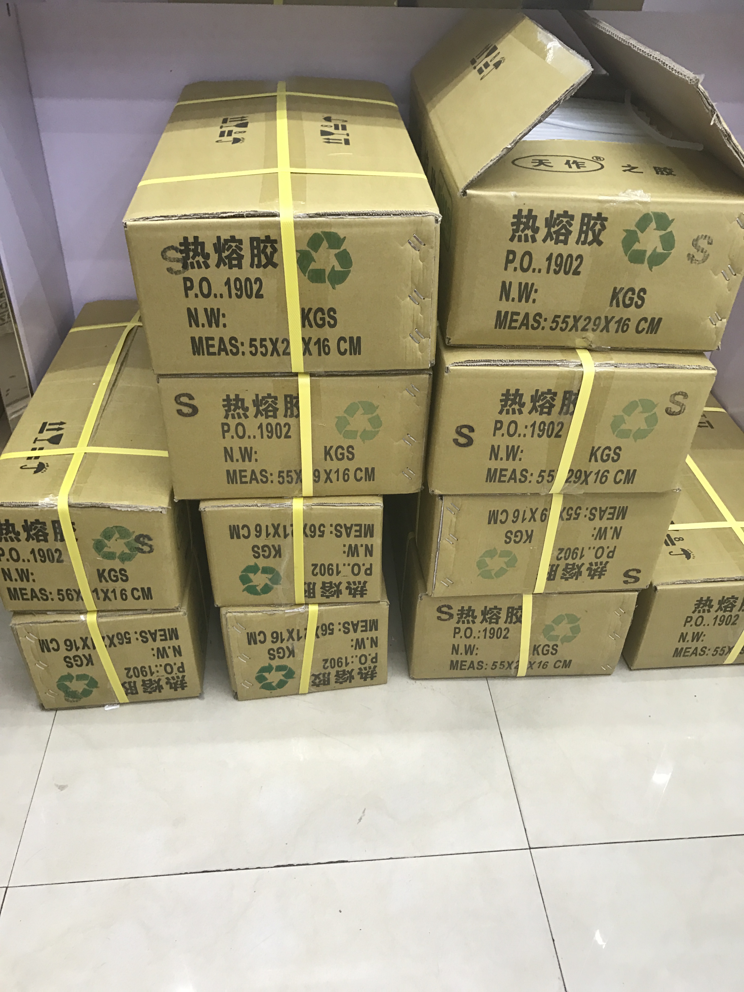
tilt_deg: -34.5
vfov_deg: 63.4
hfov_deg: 49.7
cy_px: 496
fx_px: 802
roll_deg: -1.8
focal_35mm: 28
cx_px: 372
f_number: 1.8
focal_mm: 3.99
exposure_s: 1/20
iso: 32
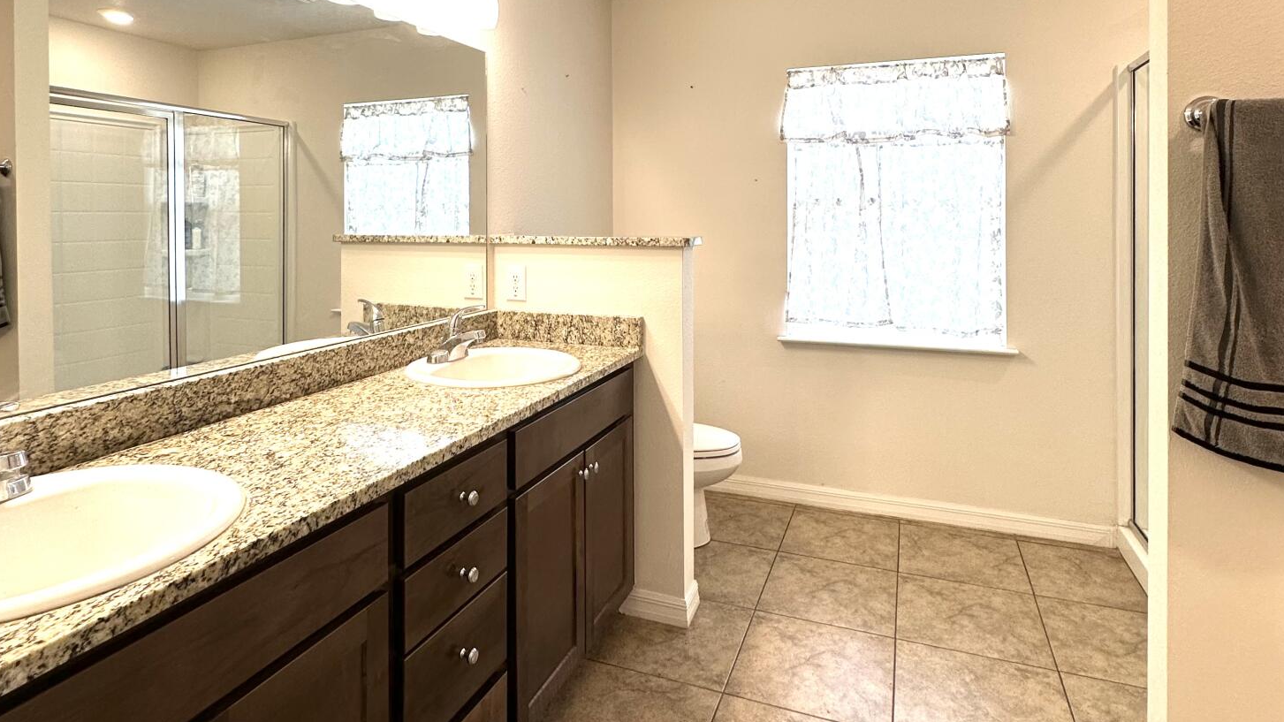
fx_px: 715
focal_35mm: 21
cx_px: 627
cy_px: 223
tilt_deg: -0.7
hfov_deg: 83.8
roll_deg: -0.3
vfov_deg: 52.2
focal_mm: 2.22
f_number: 2.2
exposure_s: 1/120
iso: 80
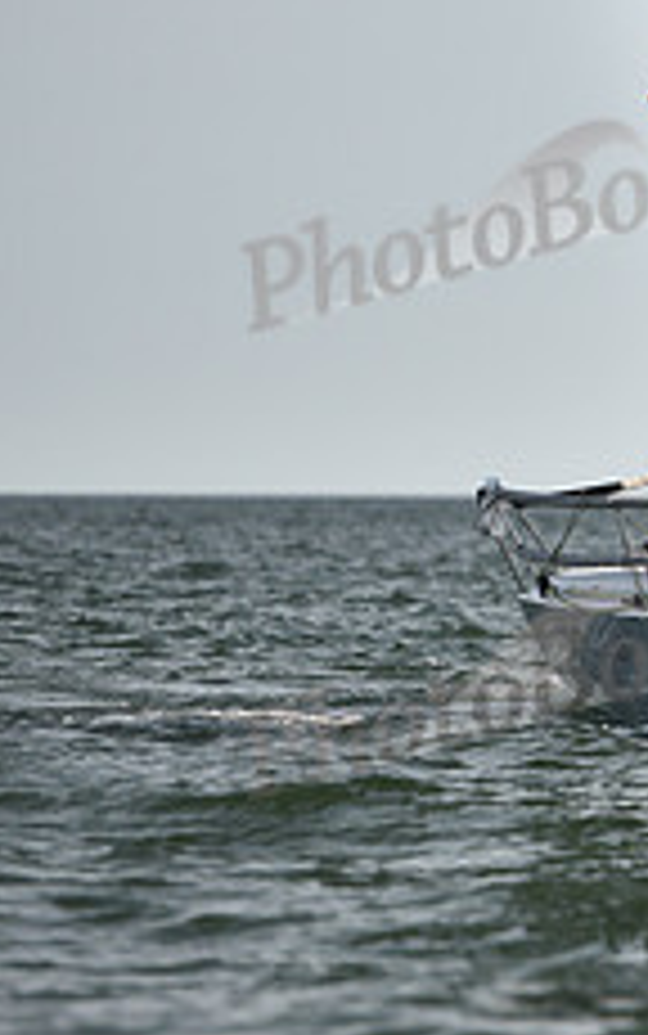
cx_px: 1112
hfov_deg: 2.7
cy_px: 385
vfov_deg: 4.3
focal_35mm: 488
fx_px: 13772
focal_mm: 190
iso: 250
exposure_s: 1/1250
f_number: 2.8
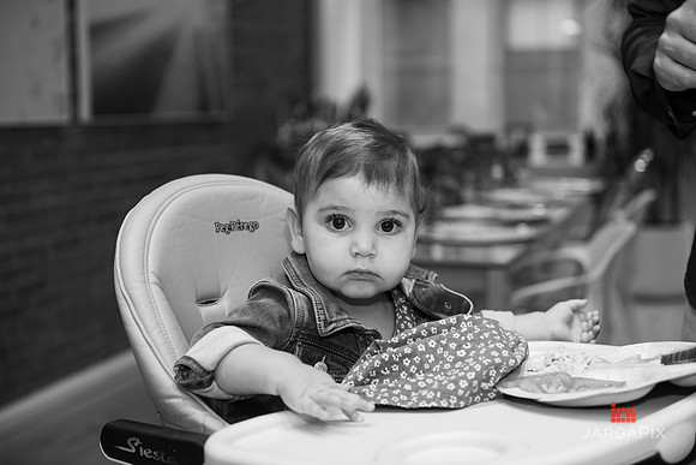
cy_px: 232
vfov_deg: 24.6
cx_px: 348
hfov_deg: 36.2
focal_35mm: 55
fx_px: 1064
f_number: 3.2
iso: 1000
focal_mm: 55
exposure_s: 1/125
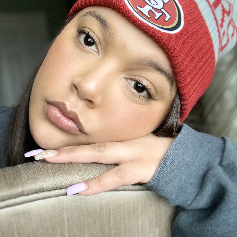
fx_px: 310
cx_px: 89
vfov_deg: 41.8
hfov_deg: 41.6
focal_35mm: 40
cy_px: 113
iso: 250
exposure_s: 1/60
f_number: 2.2
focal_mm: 2.87
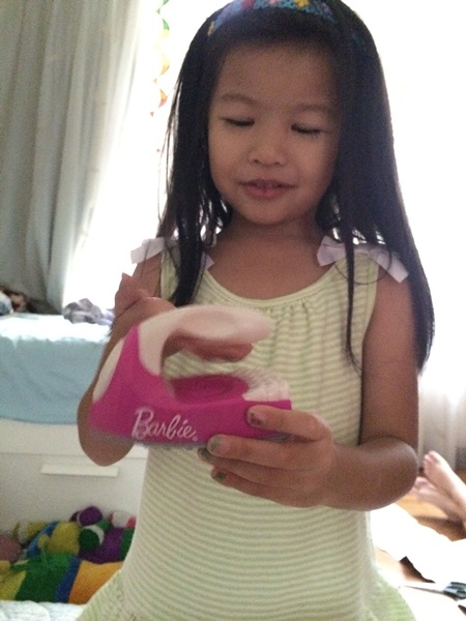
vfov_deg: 60.0
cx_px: 233
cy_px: 310
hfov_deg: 46.8
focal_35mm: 30
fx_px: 538
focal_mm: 4.12
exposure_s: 1/15
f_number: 2.2
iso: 1600
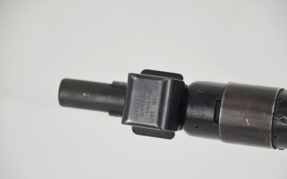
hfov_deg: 9.6
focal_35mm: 218
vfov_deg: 6.0
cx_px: 145
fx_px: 1701
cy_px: 99
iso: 720
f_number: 5.6
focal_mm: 135
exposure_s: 1/250
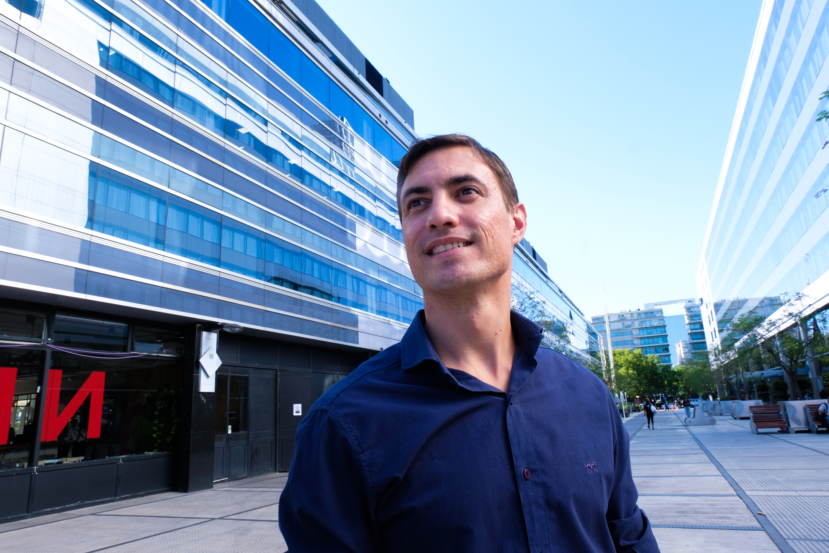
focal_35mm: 24
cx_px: 414
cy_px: 276
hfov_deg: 73.7
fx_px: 553
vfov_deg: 53.1
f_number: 13
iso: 200
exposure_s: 1/40
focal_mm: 16
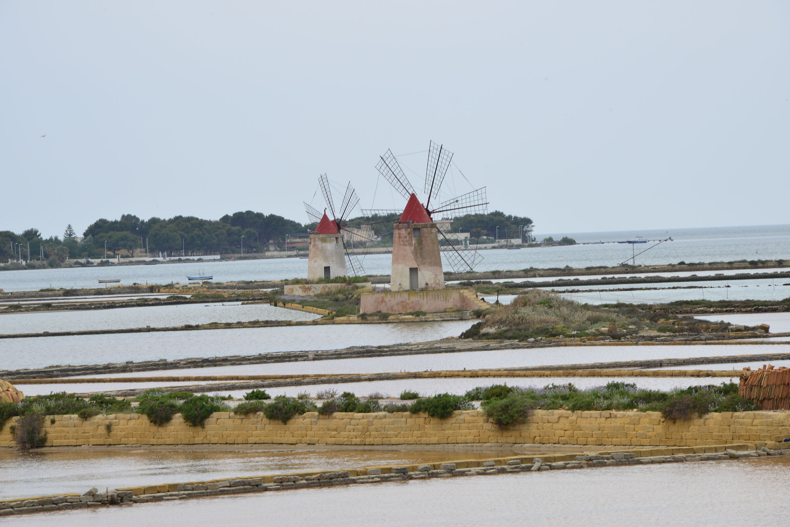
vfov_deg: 4.6
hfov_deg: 6.9
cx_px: 395
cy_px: 264
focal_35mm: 300
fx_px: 6585
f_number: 16
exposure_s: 1/80
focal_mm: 300
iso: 200
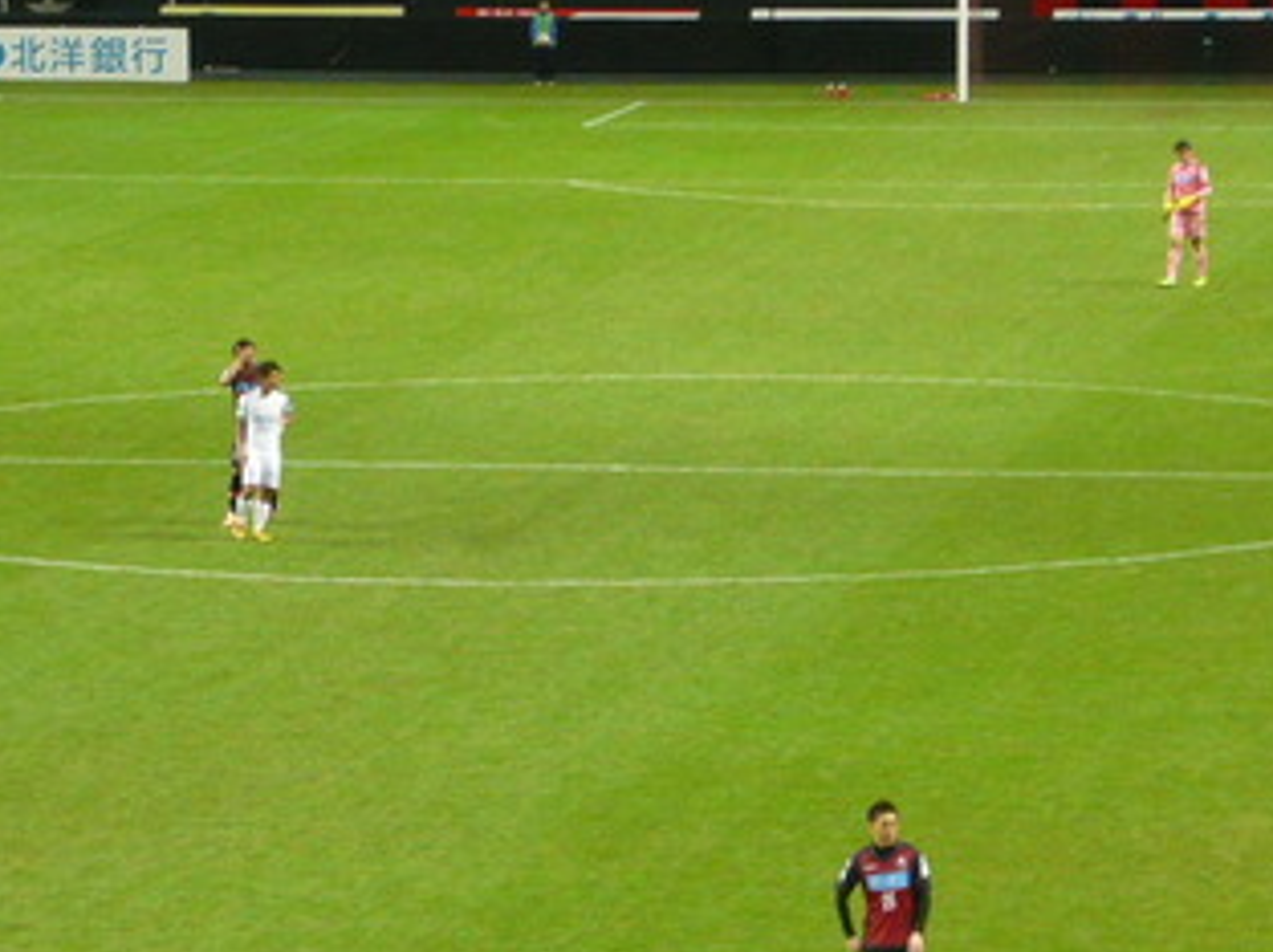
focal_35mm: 215
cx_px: 720
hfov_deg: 9.2
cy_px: 559
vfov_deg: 6.9
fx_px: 7898
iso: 400
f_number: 5.1
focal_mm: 16.5
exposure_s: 1/30
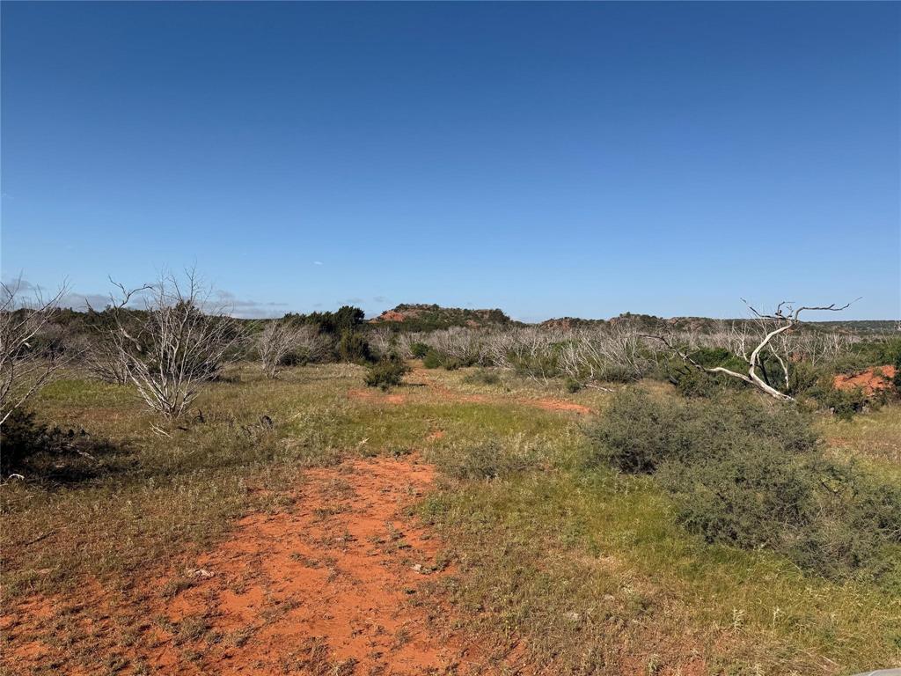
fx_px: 625
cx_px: 450
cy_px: 338
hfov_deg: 71.6
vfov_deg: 56.8
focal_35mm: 24
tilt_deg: +0.0
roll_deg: -0.5
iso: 80
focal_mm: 6.76
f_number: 1.78
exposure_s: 1/6711
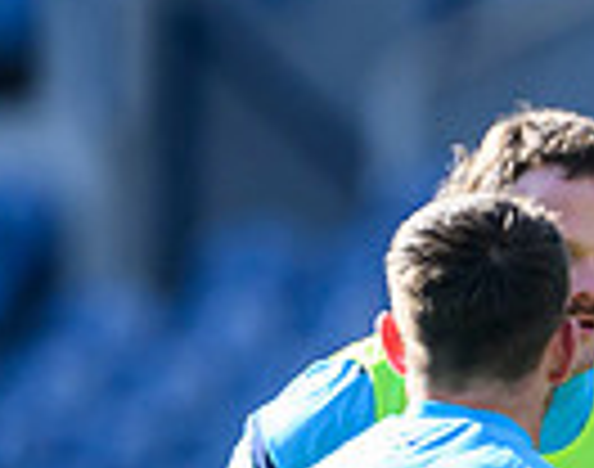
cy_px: 687
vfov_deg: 0.6
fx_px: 47834
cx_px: 1198
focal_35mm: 2737
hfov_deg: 0.7
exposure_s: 1/2000
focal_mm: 400
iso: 500
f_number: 3.5
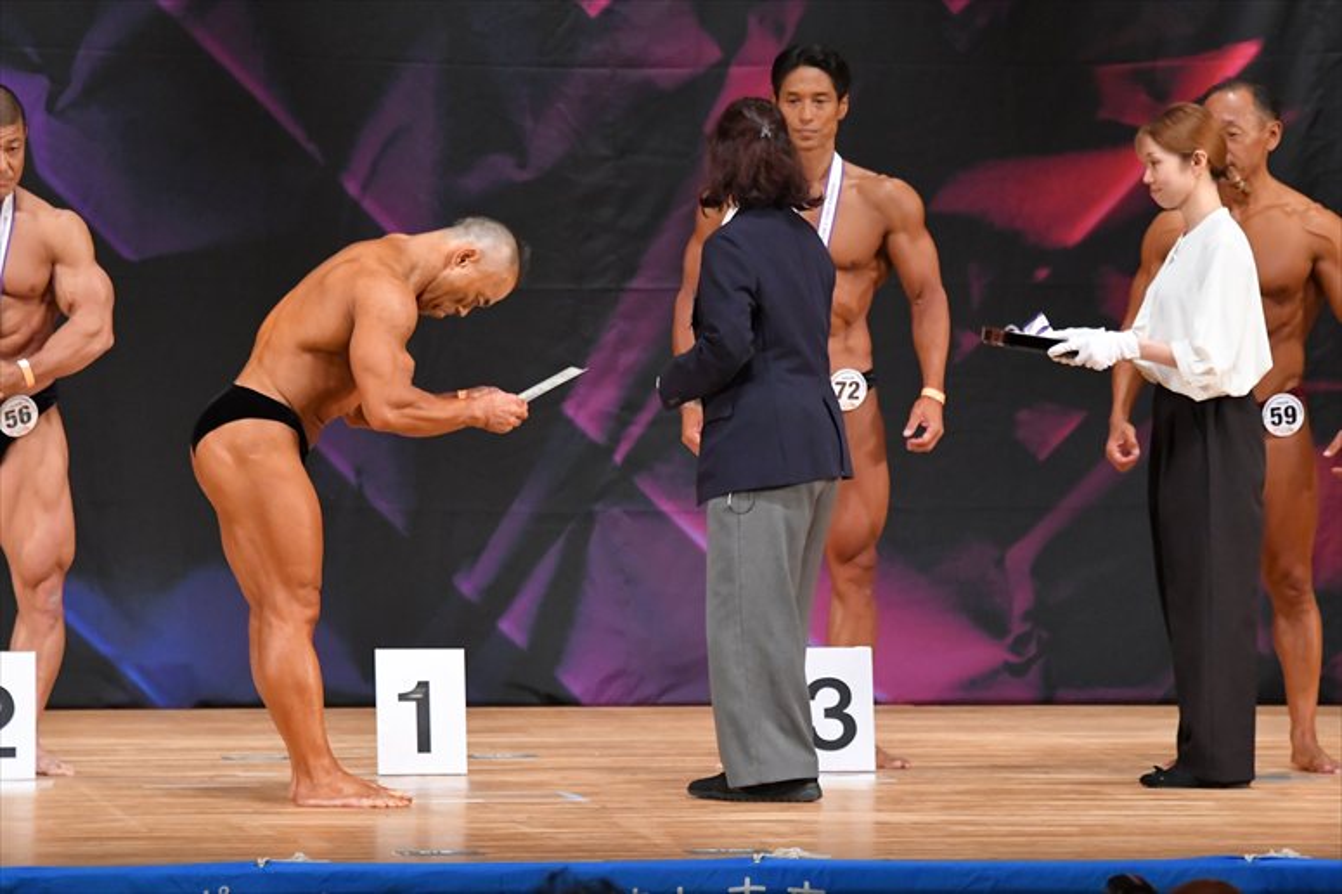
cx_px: 671
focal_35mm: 270
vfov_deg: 5.1
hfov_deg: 7.6
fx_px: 10060
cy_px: 447
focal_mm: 180
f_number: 5.6
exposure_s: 1/400
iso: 5600
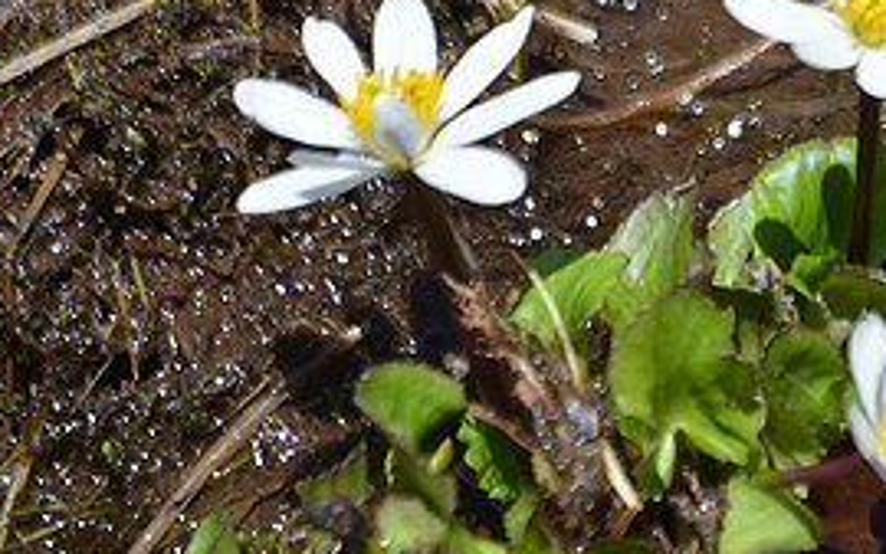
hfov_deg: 2.1
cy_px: 193
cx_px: 909
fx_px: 23722
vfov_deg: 1.3
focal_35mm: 982
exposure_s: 1/1600
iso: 400
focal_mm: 300
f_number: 6.3
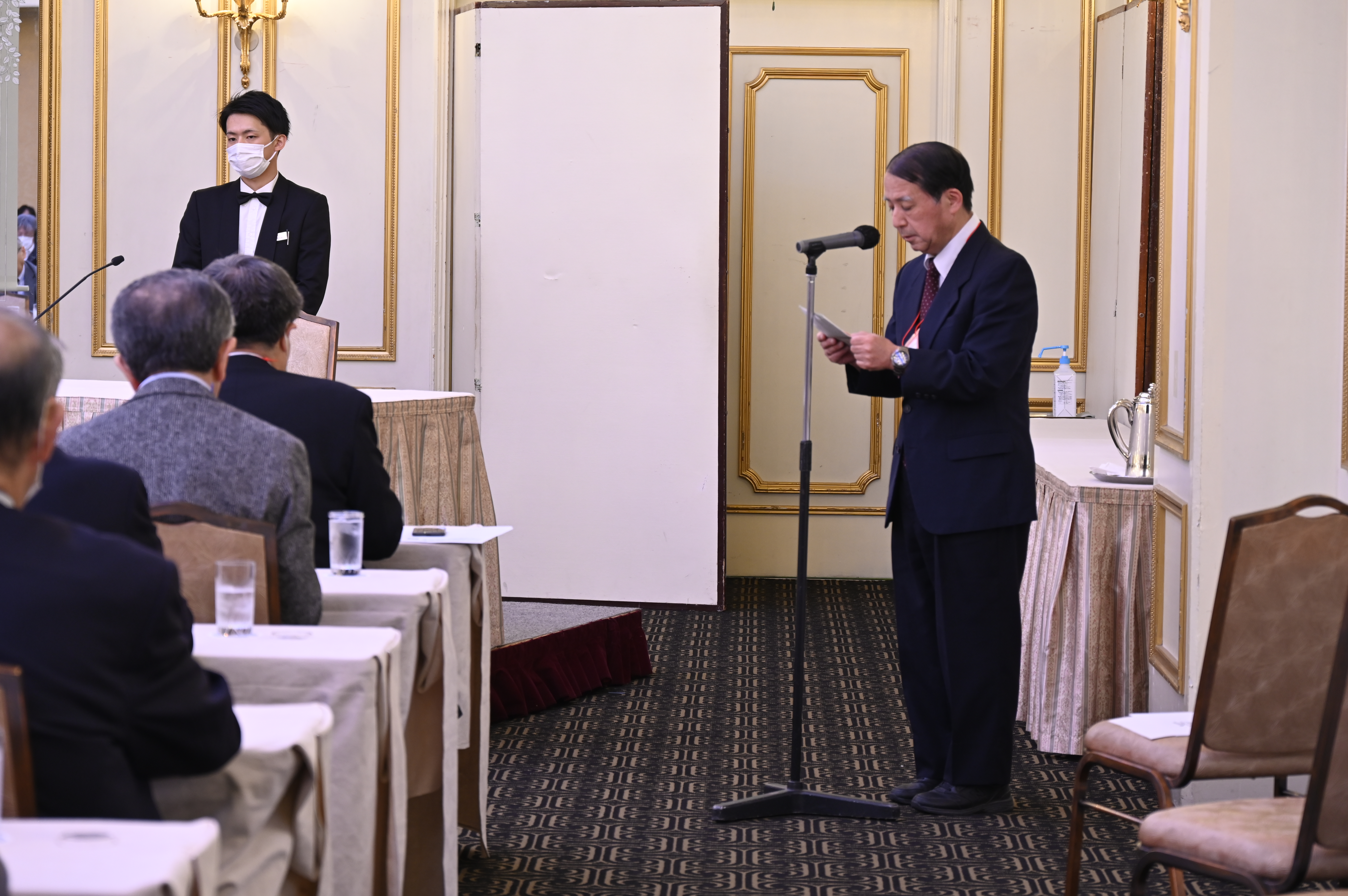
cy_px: 448
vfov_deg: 13.0
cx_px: 674
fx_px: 3929
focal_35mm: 105
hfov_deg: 19.5
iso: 1000
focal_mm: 105
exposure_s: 1/13
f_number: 6.3
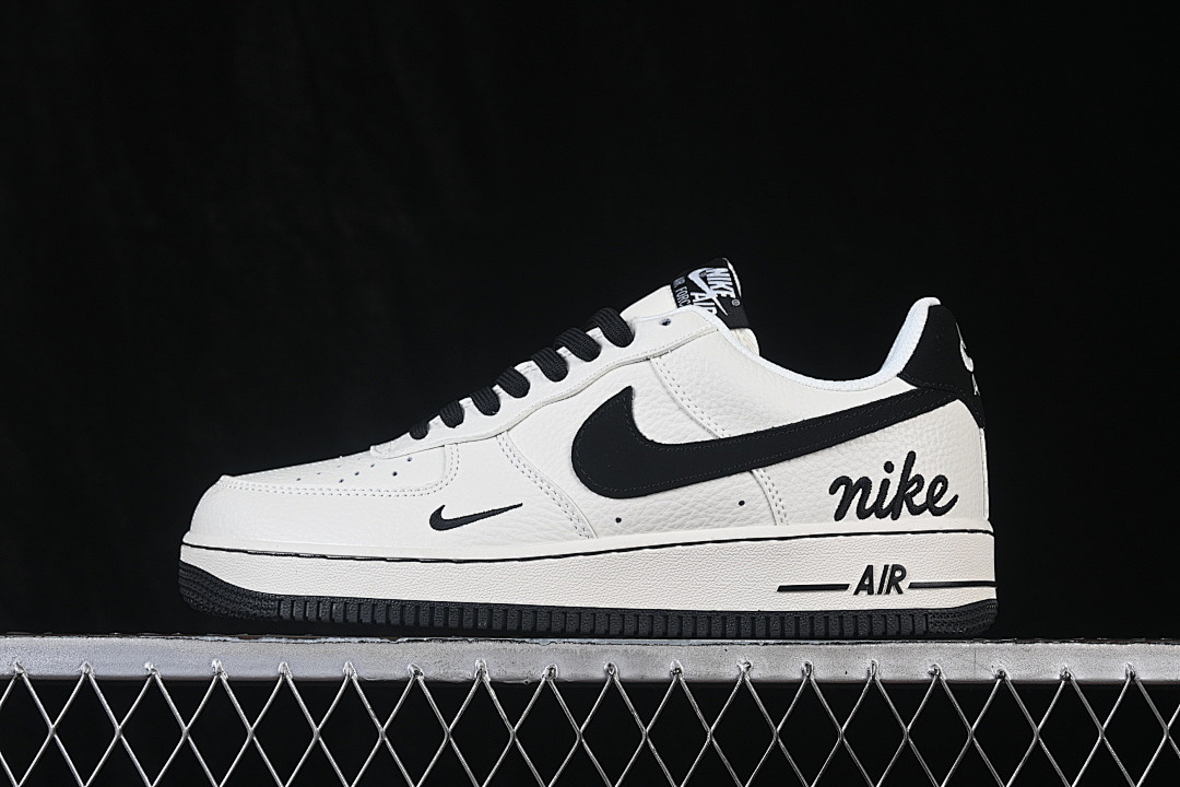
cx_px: 590
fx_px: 2458
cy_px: 394
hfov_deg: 27.0
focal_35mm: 75
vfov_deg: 18.2
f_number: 8
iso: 160
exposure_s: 1/80
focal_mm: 50
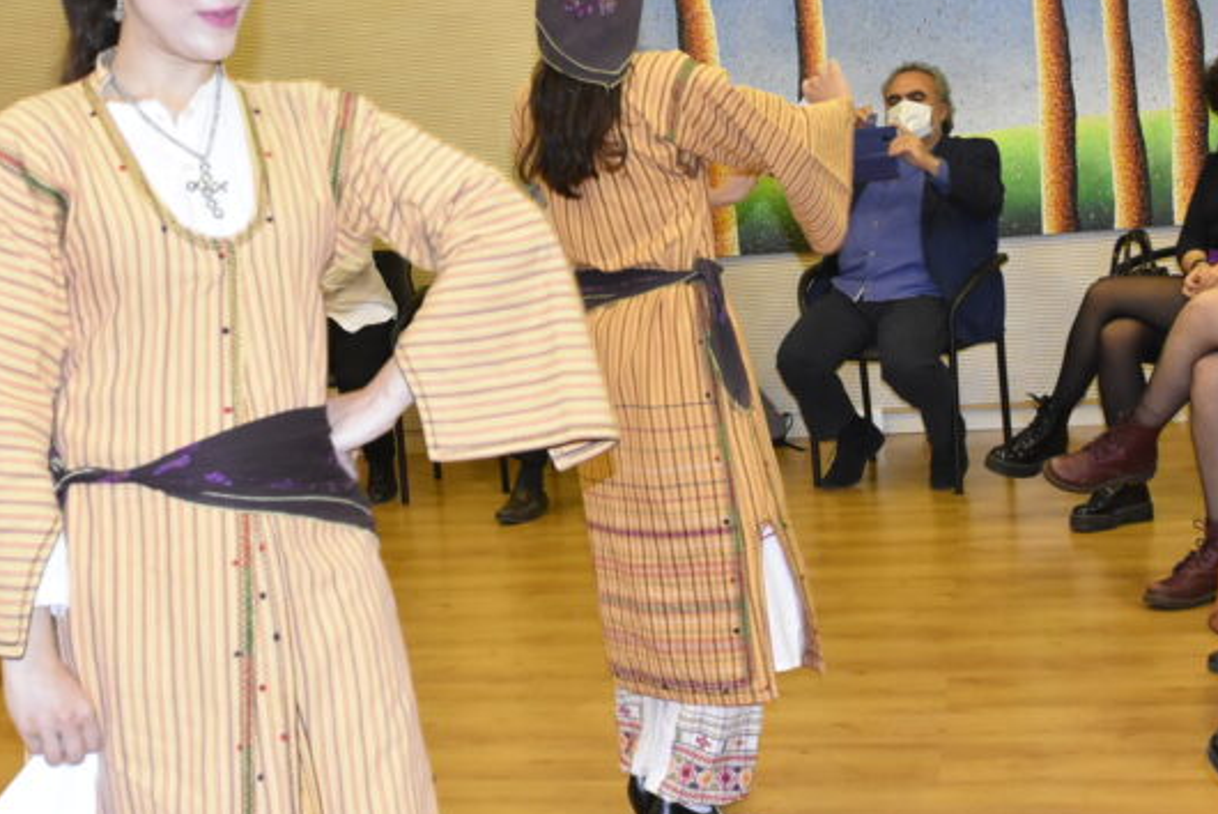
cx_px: 455
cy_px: 327
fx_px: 1963
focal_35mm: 58
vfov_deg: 23.4
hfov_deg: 34.3
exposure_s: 1/80
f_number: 5.6
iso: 1600
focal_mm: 20
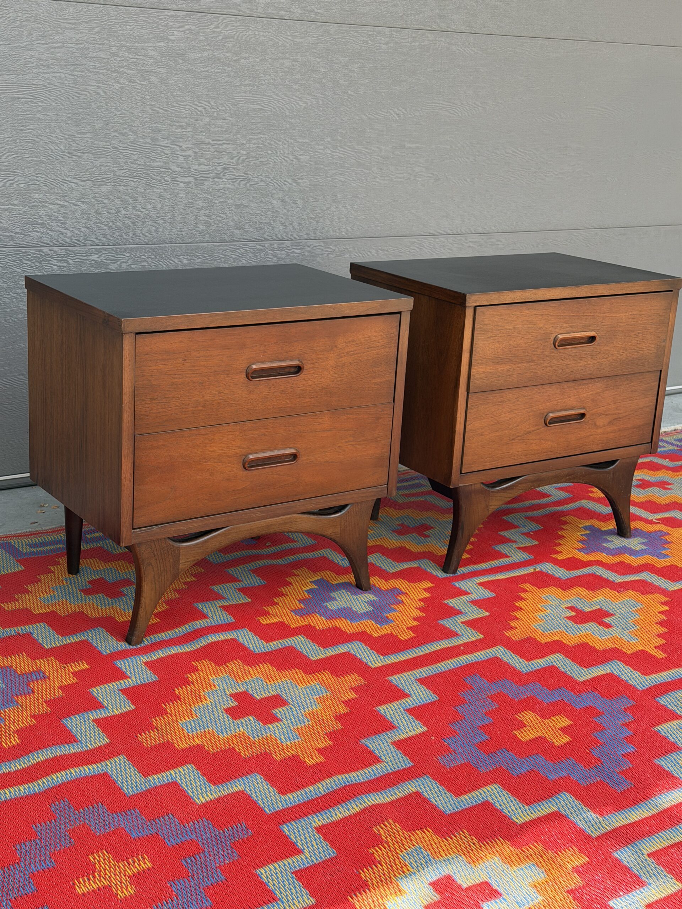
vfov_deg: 39.7
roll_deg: -2.7
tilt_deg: -12.7
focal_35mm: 48
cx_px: 341
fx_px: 1261
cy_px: 454
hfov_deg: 30.3
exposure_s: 1/363
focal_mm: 6.76
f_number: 1.78
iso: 64
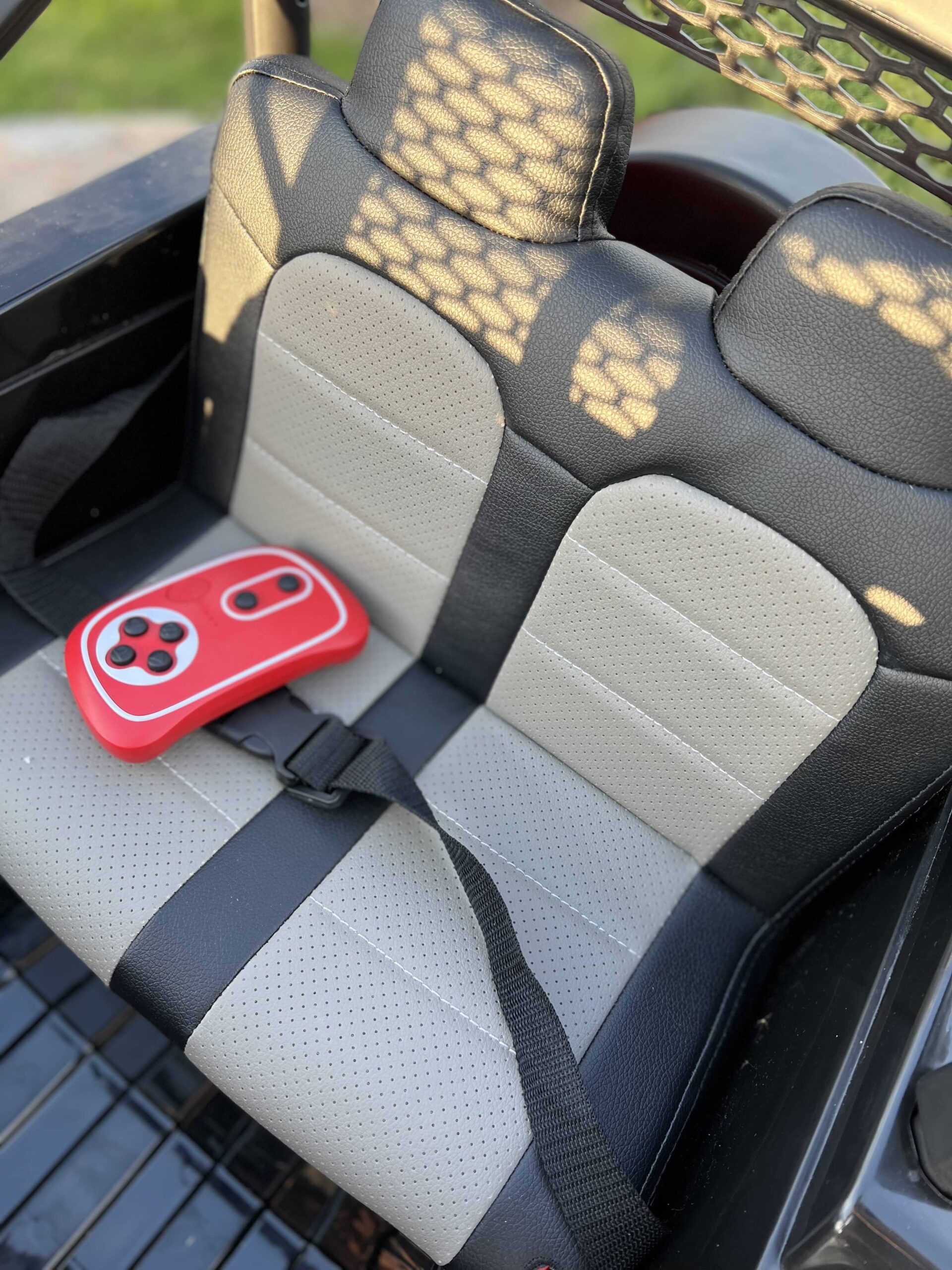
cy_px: 635
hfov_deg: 53.1
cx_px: 476
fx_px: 953
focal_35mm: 26
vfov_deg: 67.3
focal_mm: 5.7
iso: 40
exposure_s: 1/161
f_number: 1.5
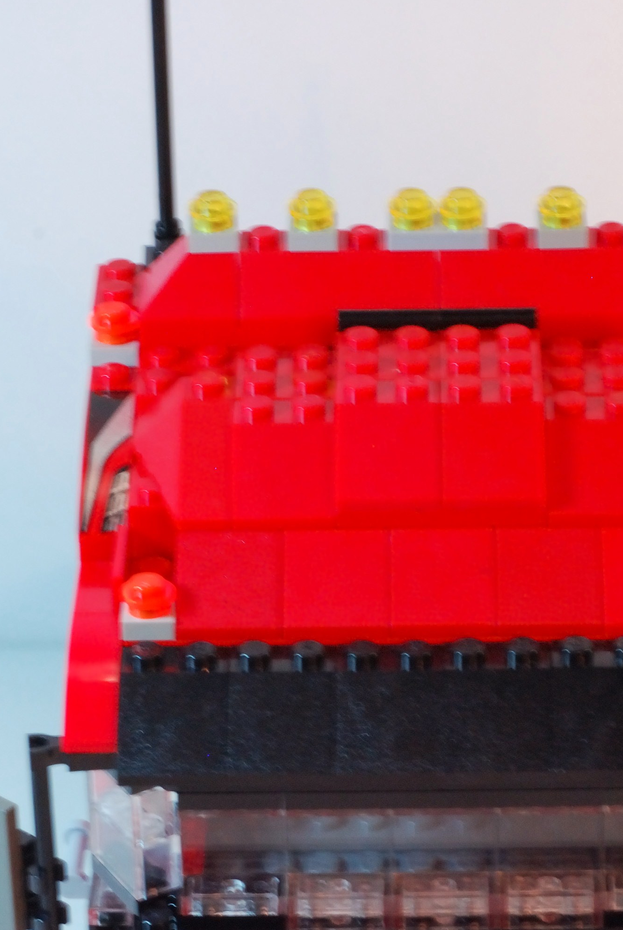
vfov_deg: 13.9
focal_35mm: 146
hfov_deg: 9.4
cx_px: 452
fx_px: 3778
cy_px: 811
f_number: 14
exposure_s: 1/15
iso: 800
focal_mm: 50
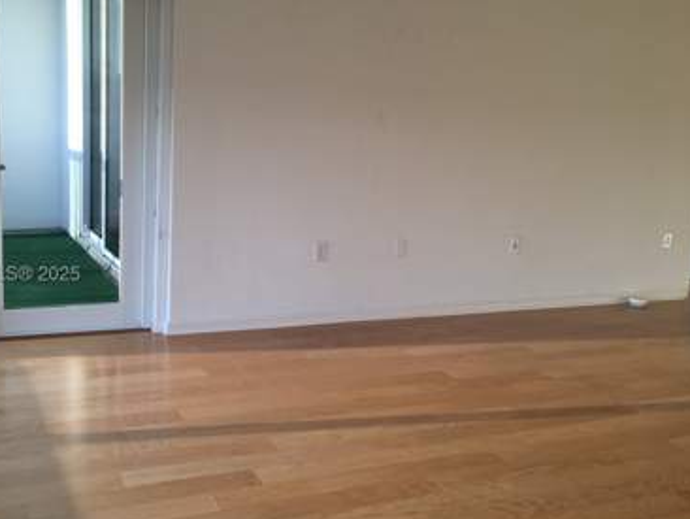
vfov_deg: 37.7
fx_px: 758
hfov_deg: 48.4
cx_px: 247
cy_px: 277
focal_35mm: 38
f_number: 2.2
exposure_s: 1/120
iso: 32
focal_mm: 4.15
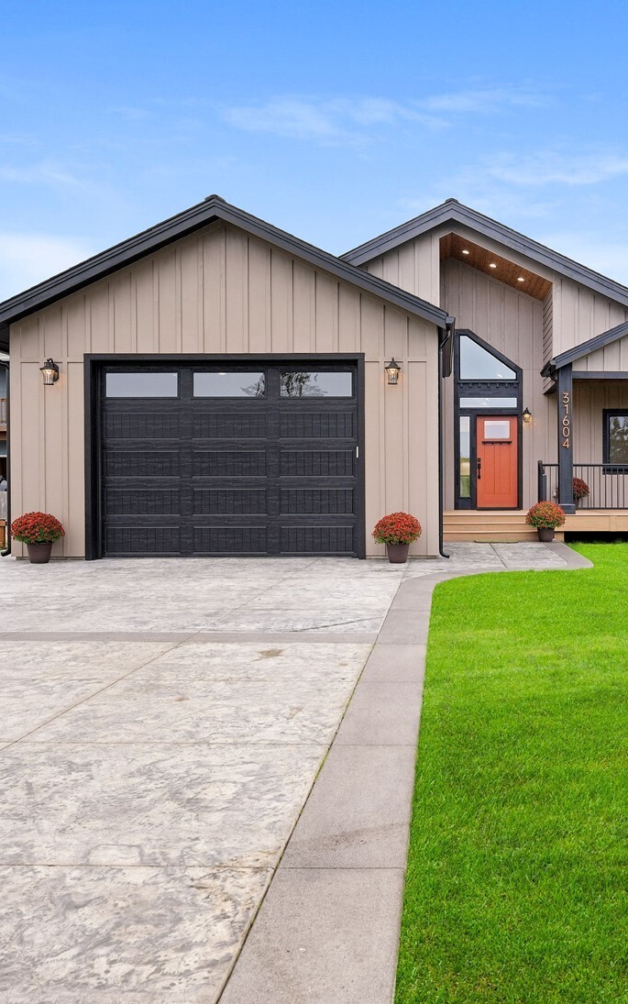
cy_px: 486
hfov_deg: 40.0
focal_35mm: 31
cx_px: 449
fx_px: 843
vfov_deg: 61.6
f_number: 8
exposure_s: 1/200
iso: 400
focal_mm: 19.5
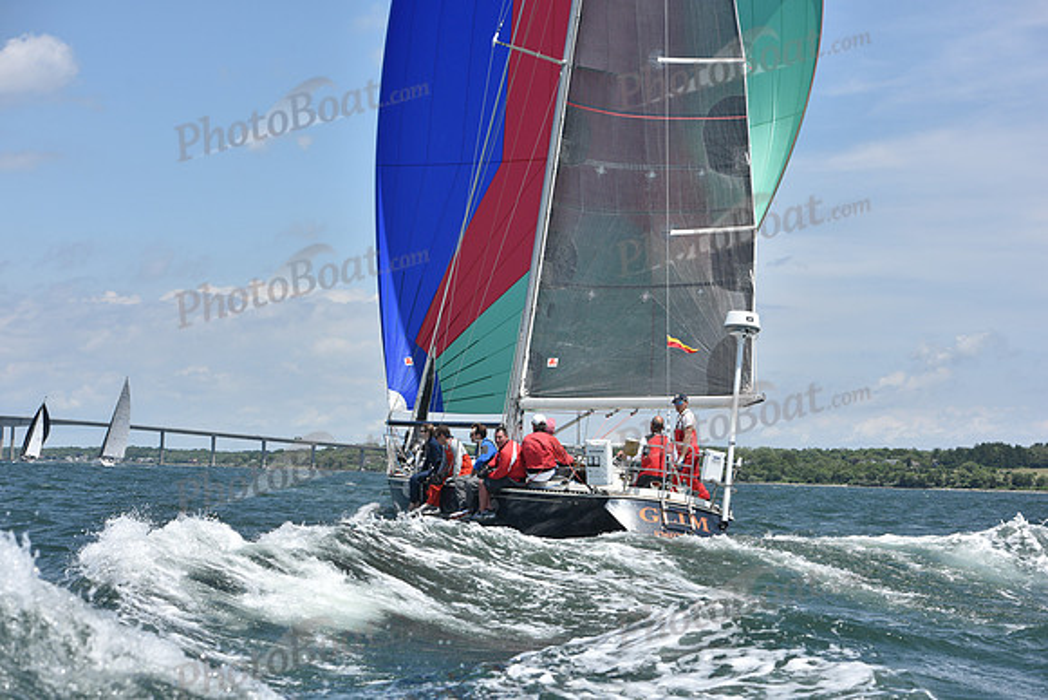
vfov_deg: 19.5
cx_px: 524
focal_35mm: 70
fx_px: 2038
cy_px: 350
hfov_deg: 28.8
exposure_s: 1/1250
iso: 250
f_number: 7.1
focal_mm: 70
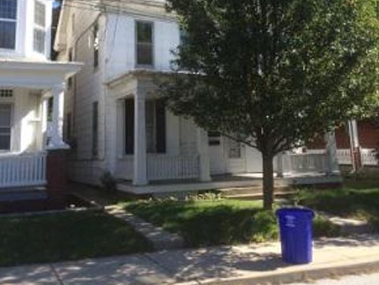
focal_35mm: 40
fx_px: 438
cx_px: 185
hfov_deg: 46.8
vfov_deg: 35.0
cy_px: 63
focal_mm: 4.15
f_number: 2.2
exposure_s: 1/892
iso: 32
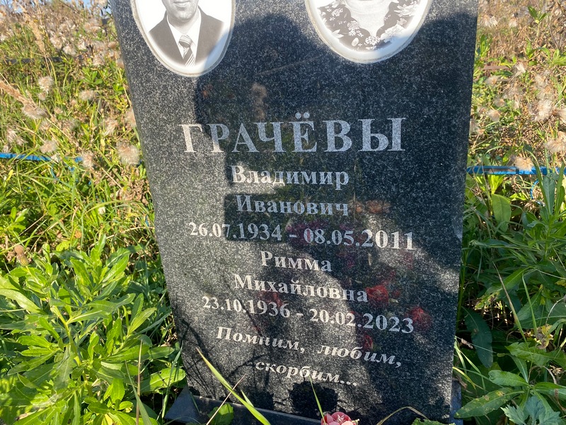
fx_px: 425
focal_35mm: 26
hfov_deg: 67.3
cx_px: 283
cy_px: 212
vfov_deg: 53.1
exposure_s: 1/637
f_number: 1.8
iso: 32
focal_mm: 4.25
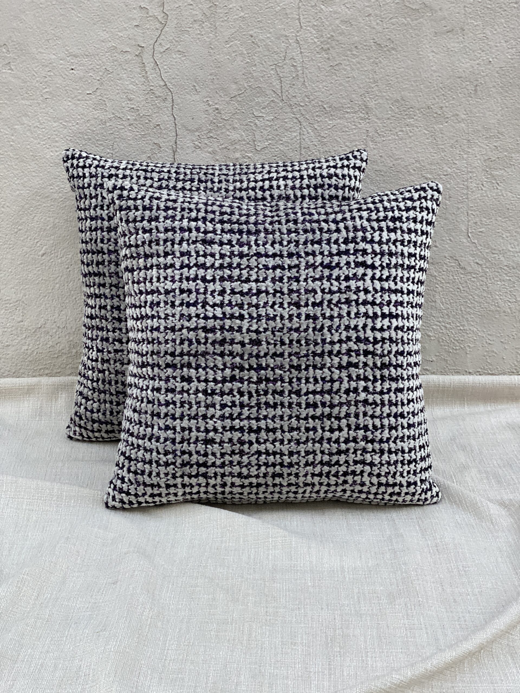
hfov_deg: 28.0
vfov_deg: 36.8
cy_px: 346
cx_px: 260
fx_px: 1042
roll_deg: +1.0
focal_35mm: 52
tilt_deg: -15.7
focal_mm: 6
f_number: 2
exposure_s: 1/120
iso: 160
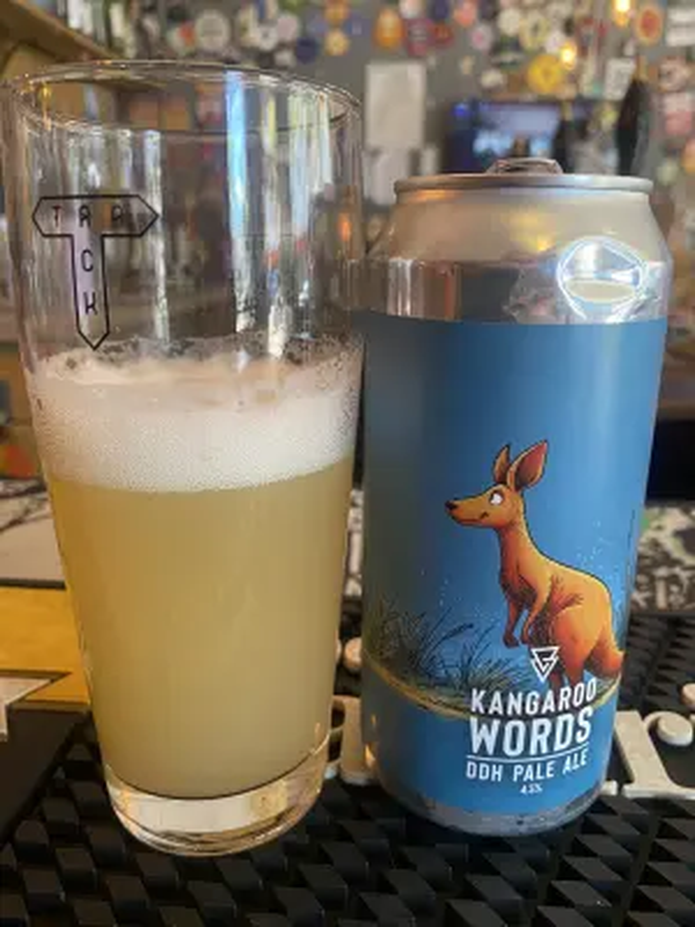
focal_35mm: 25
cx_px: 348
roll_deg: -1.0
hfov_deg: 54.9
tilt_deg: -15.4
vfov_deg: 69.4
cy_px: 464
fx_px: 669
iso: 80
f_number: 1.8
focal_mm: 4.25
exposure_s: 1/50
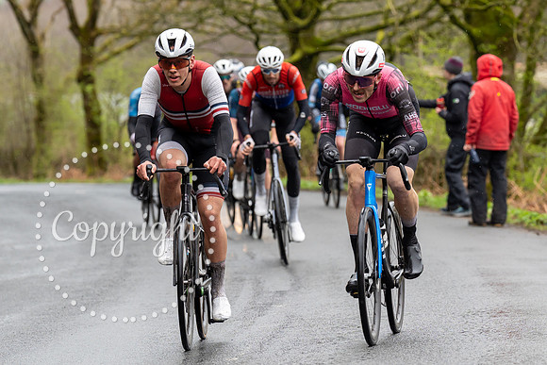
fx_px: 3423
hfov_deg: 9.1
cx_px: 425
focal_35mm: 225
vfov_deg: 6.1
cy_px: 118
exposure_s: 1/1000
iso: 800
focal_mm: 135
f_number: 3.5
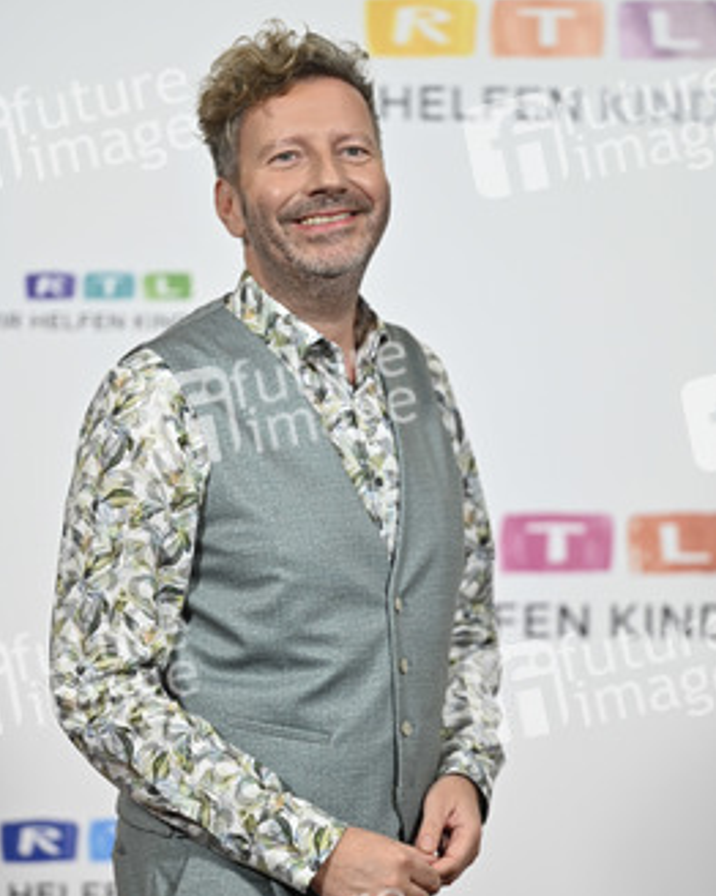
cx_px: 355
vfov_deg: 16.2
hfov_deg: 12.9
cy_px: 544
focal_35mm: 119
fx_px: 3155
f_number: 2.8
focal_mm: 104
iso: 1000
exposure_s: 1/640
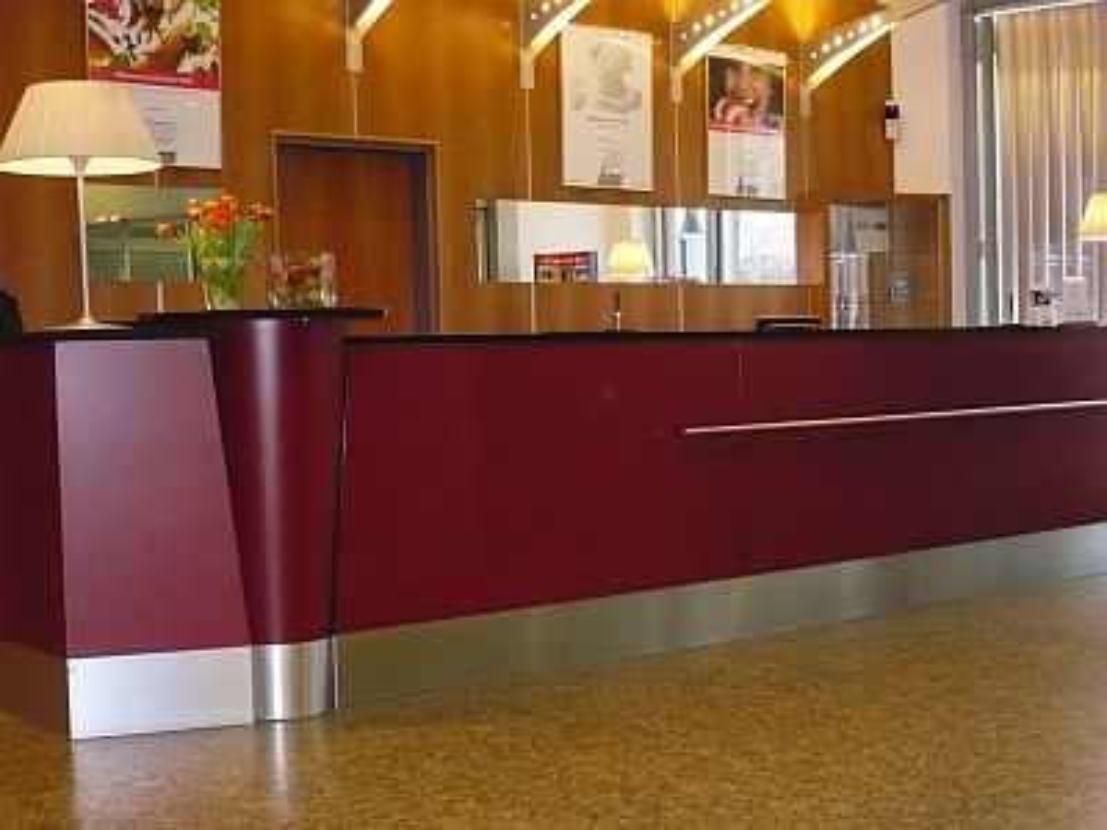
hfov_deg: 34.9
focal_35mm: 55
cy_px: 415
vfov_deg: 26.6
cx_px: 554
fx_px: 1759
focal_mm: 6.6
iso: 640
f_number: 3
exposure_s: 1/30
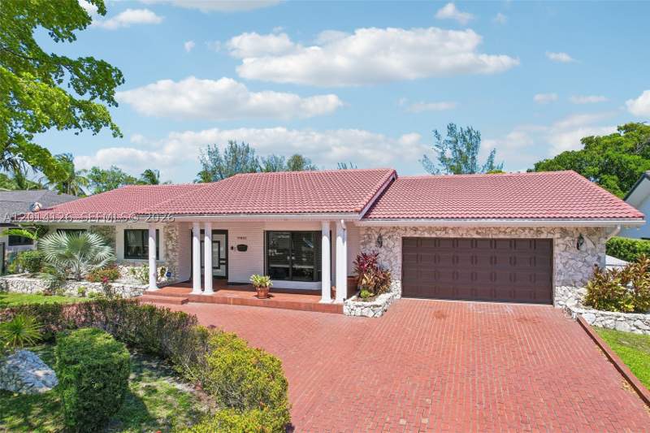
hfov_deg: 78.6
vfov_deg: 57.2
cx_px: 325
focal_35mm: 22
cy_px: 216
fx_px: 397
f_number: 2.8
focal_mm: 8.4
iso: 100
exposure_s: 1/1500
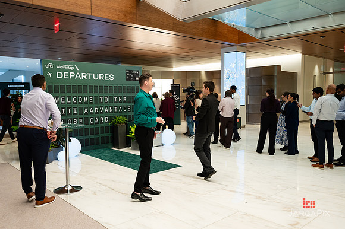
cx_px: 172
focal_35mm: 30
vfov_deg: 43.1
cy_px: 114
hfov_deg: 61.3
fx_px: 291
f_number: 3.2
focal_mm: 29.5
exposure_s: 1/200
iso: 1000
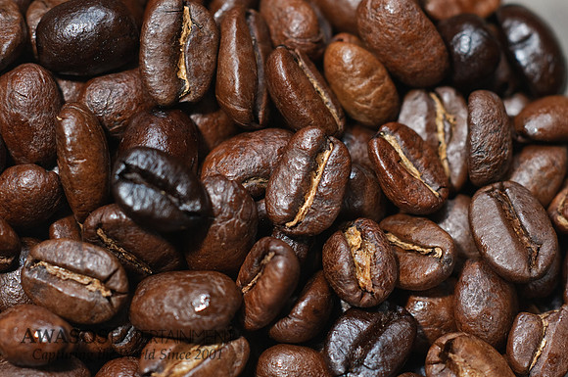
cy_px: 188
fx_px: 1300
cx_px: 284
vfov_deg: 16.5
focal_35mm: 82
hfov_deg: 24.6
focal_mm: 55
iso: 200
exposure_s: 1/100
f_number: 4
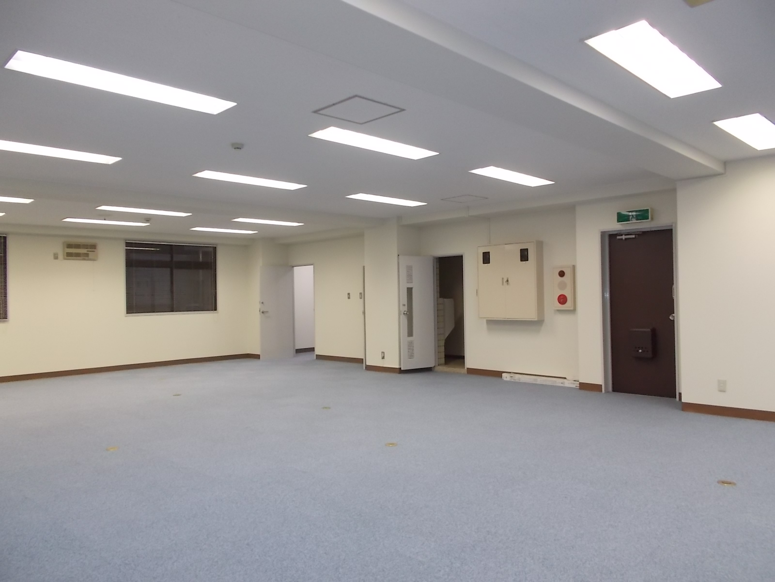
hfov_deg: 67.3
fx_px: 582
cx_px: 388
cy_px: 291
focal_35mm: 26
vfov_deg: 53.1
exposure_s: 1/25
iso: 200
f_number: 3.2
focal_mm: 4.6
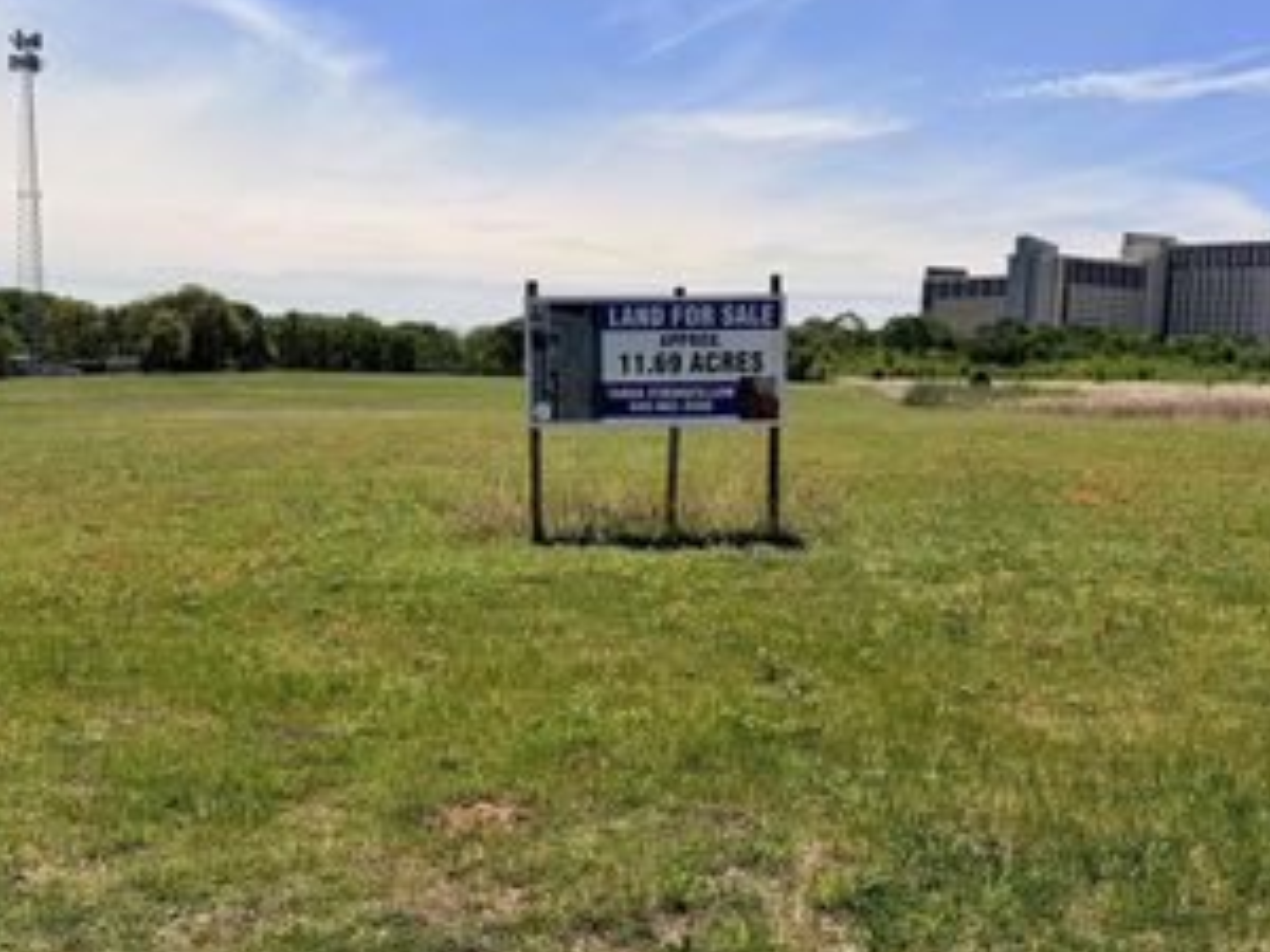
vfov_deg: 35.9
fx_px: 1468
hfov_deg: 46.8
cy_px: 552
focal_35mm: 40
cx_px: 593
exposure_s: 1/9091
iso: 80
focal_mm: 6.76
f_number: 1.78
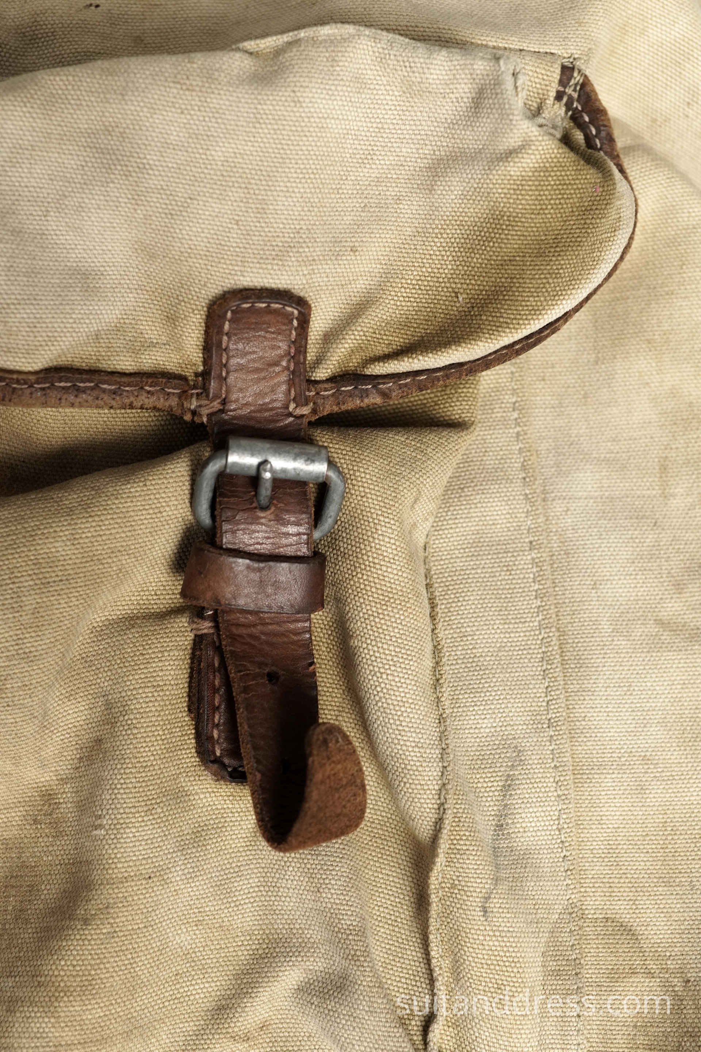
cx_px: 350
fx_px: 1402
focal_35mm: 48
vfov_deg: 41.1
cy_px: 526
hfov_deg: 28.1
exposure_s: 1/60
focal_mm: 32
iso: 400
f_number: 4.5
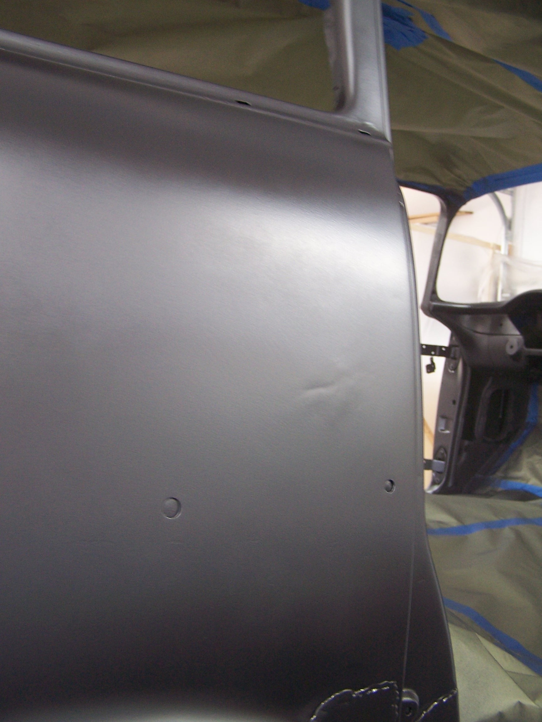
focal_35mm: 38
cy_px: 361
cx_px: 271
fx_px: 793
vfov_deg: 49.0
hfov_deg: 37.7
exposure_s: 1/8
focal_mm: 6.3
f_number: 2.8
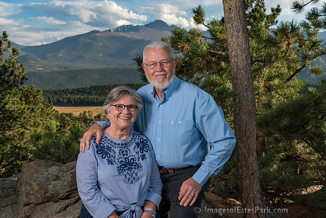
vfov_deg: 33.4
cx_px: 163
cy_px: 109
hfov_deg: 48.4
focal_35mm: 40
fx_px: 362
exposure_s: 1/250
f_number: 8
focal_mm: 40
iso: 100
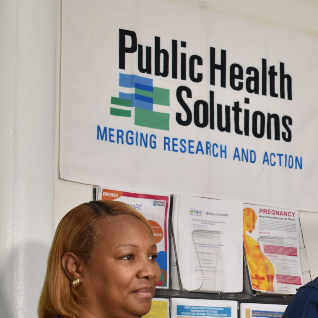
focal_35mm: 99
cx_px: 349
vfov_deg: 17.4
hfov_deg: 17.0
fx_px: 1030
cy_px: 256
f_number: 4.2
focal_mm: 29
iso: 450
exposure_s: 1/60
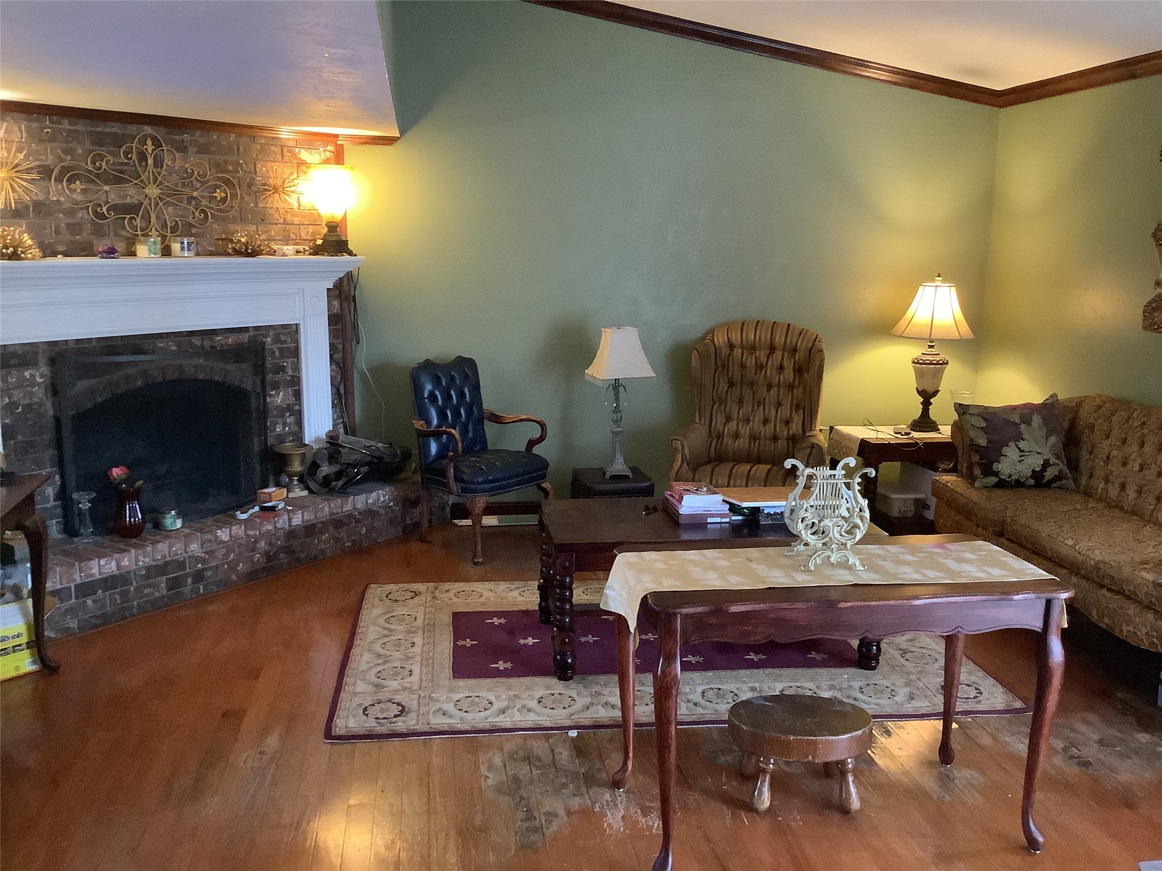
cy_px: 436
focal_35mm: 31
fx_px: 1041
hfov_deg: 58.4
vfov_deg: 45.4
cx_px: 581
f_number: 2.4
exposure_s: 1/30
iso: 640
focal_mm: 3.3
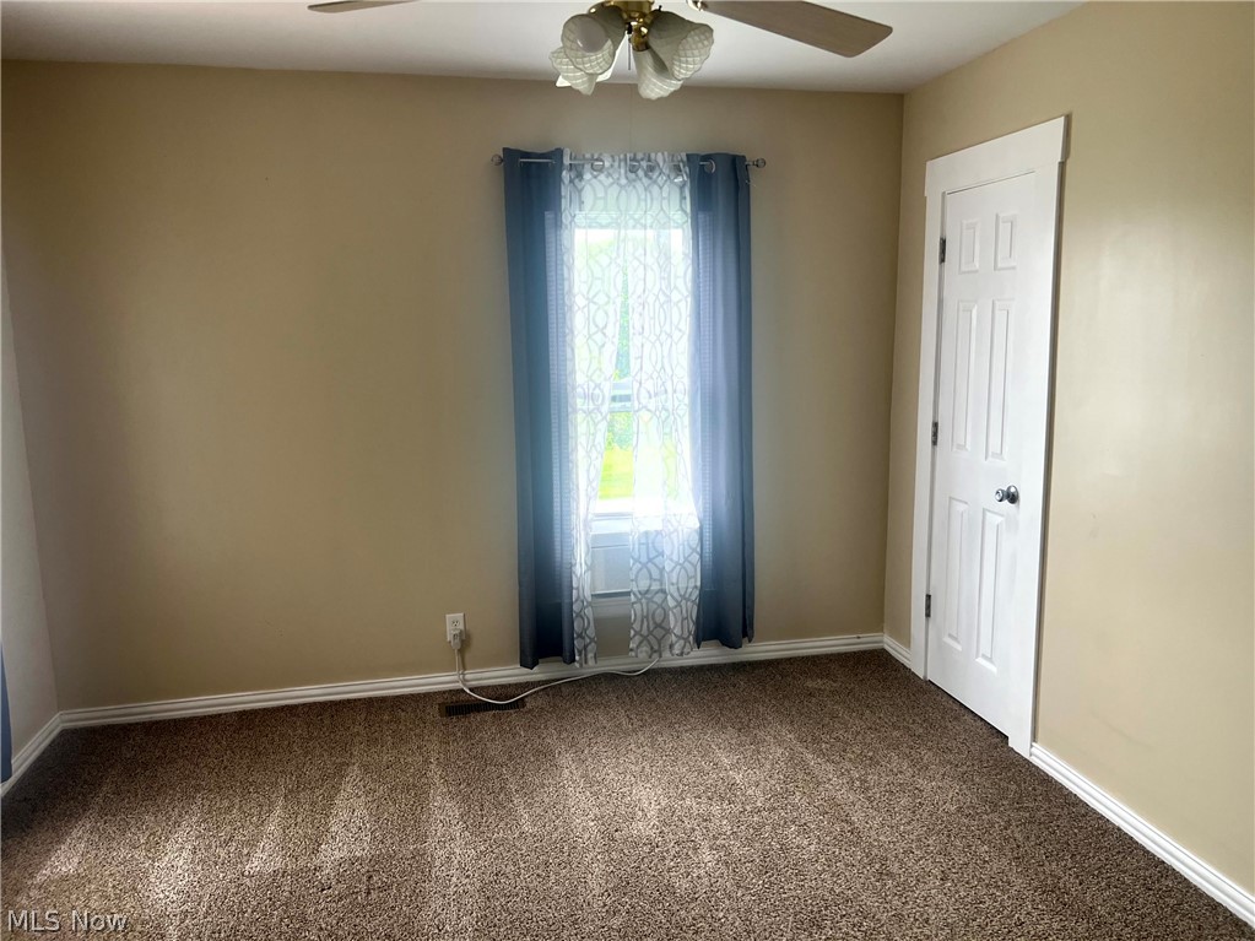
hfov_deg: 67.3
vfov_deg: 53.1
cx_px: 628
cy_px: 470
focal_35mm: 26
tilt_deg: -8.9
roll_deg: +1.0
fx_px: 943
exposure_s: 1/121
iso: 125
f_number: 1.5
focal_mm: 5.7
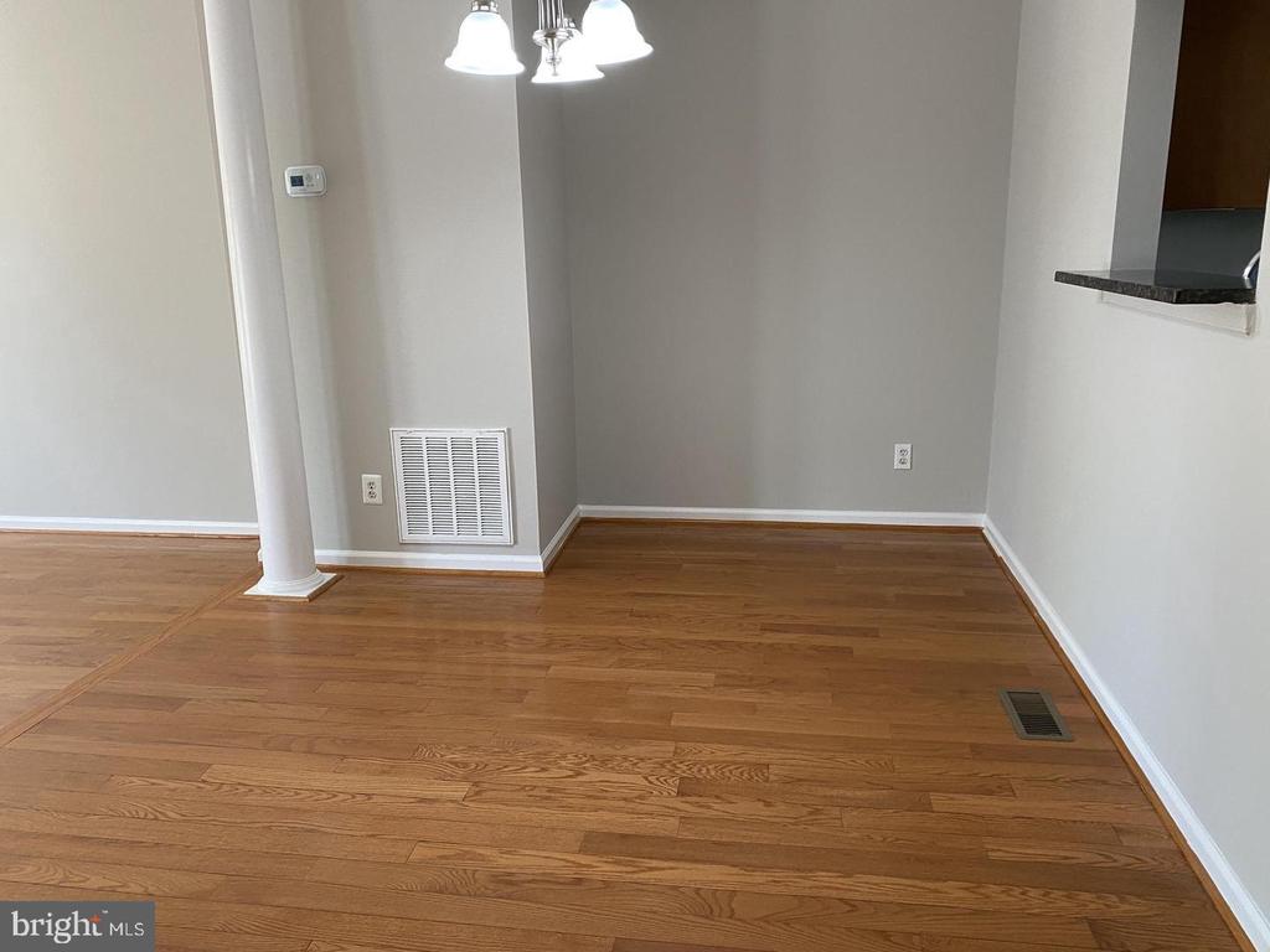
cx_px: 635
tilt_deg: -13.9
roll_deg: +1.4
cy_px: 476
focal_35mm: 26
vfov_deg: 53.1
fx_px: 954
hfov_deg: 67.3
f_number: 1.8
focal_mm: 4.25
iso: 125
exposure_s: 1/60
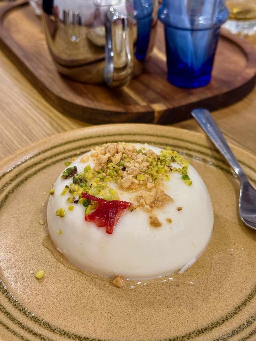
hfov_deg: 30.3
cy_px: 170
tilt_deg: -35.9
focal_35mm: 48
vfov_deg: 39.7
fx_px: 473
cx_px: 128
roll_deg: -1.3
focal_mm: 6.76
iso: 160
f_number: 1.78
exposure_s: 1/60
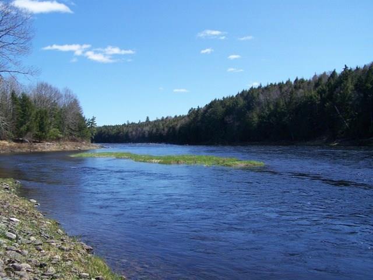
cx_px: 186
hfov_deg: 49.0
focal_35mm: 38
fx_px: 409
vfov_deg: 37.7
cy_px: 140
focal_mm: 6.3
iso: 64
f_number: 4
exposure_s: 1/400
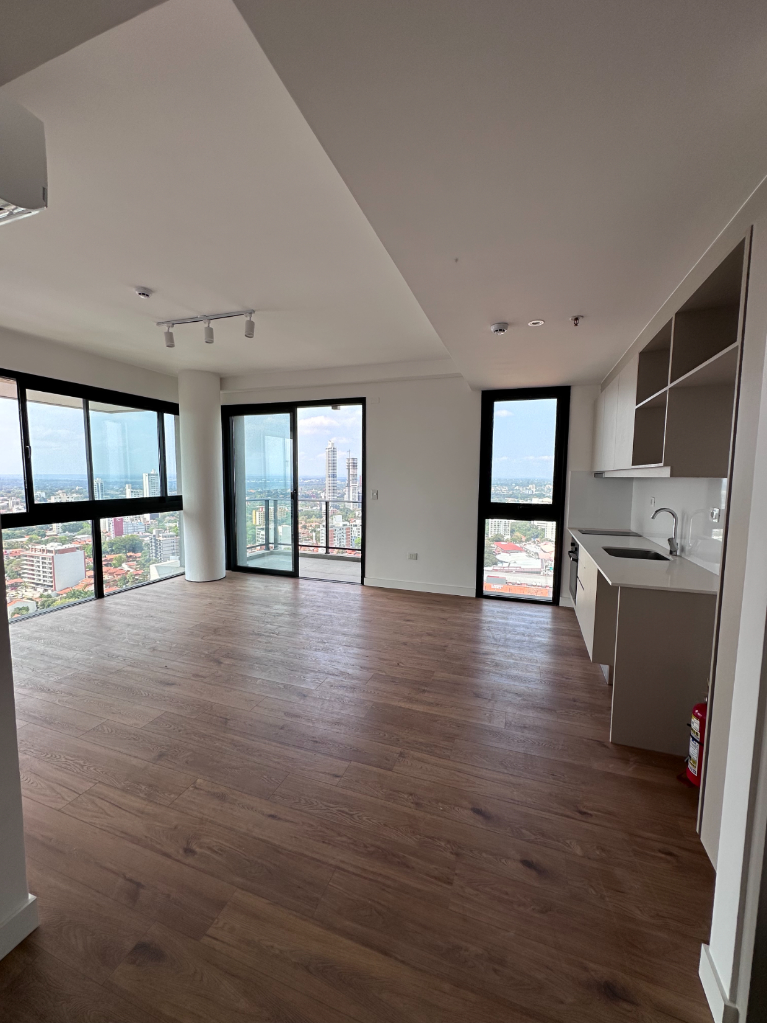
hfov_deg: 85.7
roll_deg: -0.8
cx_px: 384
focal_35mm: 14
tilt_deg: -4.7
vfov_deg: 102.1
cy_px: 512
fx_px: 413
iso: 40
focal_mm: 2.22
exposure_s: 1/475
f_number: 2.2
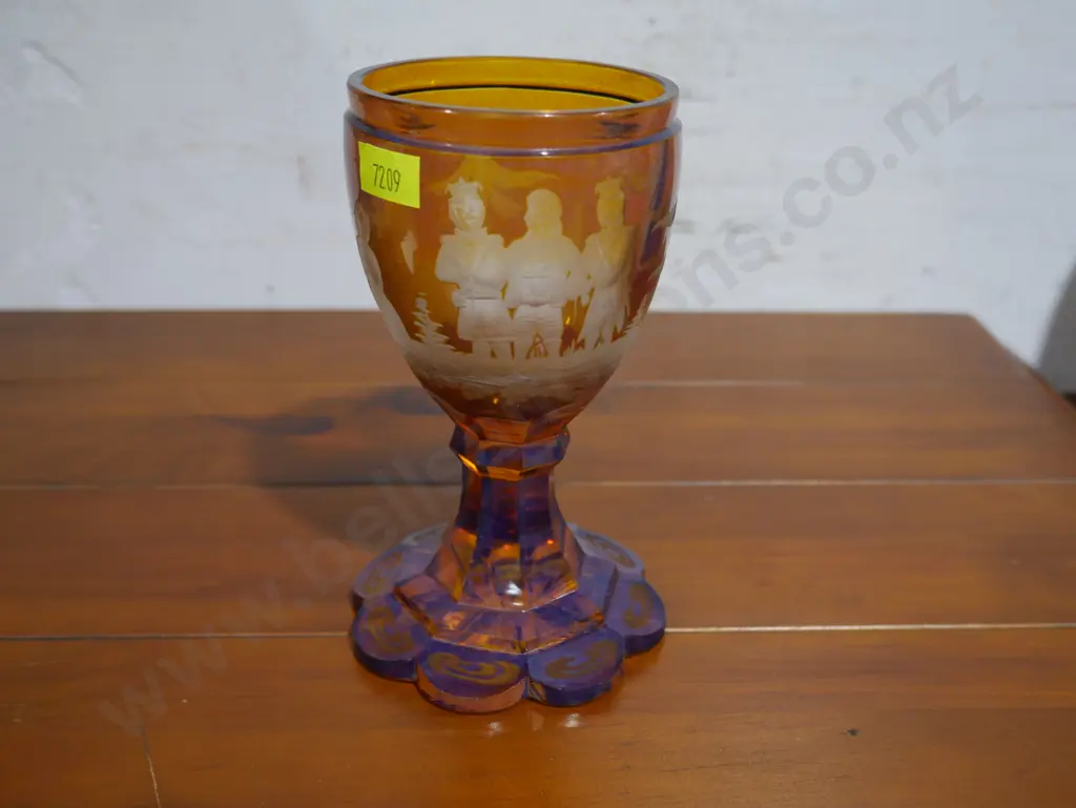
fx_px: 1182
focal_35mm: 38
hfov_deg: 49.0
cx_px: 538
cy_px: 404
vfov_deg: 37.8
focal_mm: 19
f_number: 4.1
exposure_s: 1/60
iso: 400
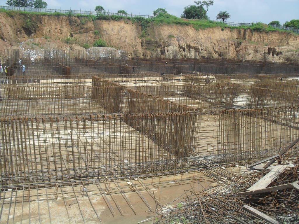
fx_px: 302
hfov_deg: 52.6
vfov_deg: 40.7
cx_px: 150
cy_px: 112
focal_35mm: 35
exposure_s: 1/250
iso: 100
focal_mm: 6.3
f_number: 8.4
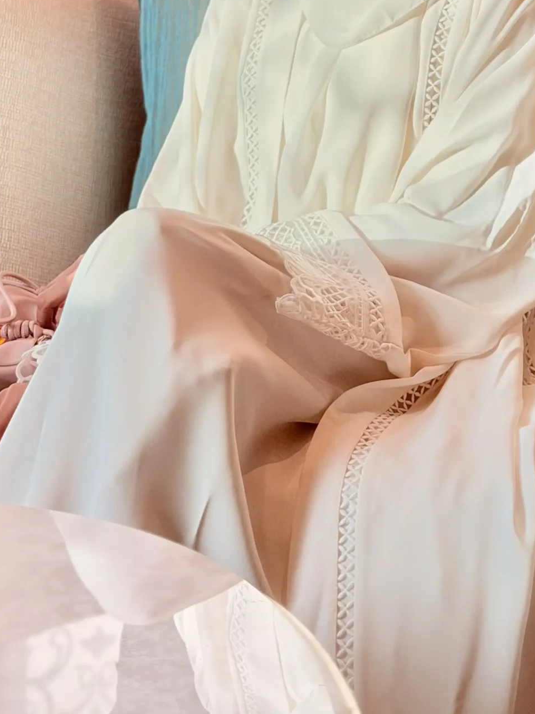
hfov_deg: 15.4
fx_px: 1978
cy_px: 1
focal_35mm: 96
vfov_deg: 19.8
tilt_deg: -0.4
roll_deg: -1.4
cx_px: 368
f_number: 1.78
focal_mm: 6.76
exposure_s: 1/215
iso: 50
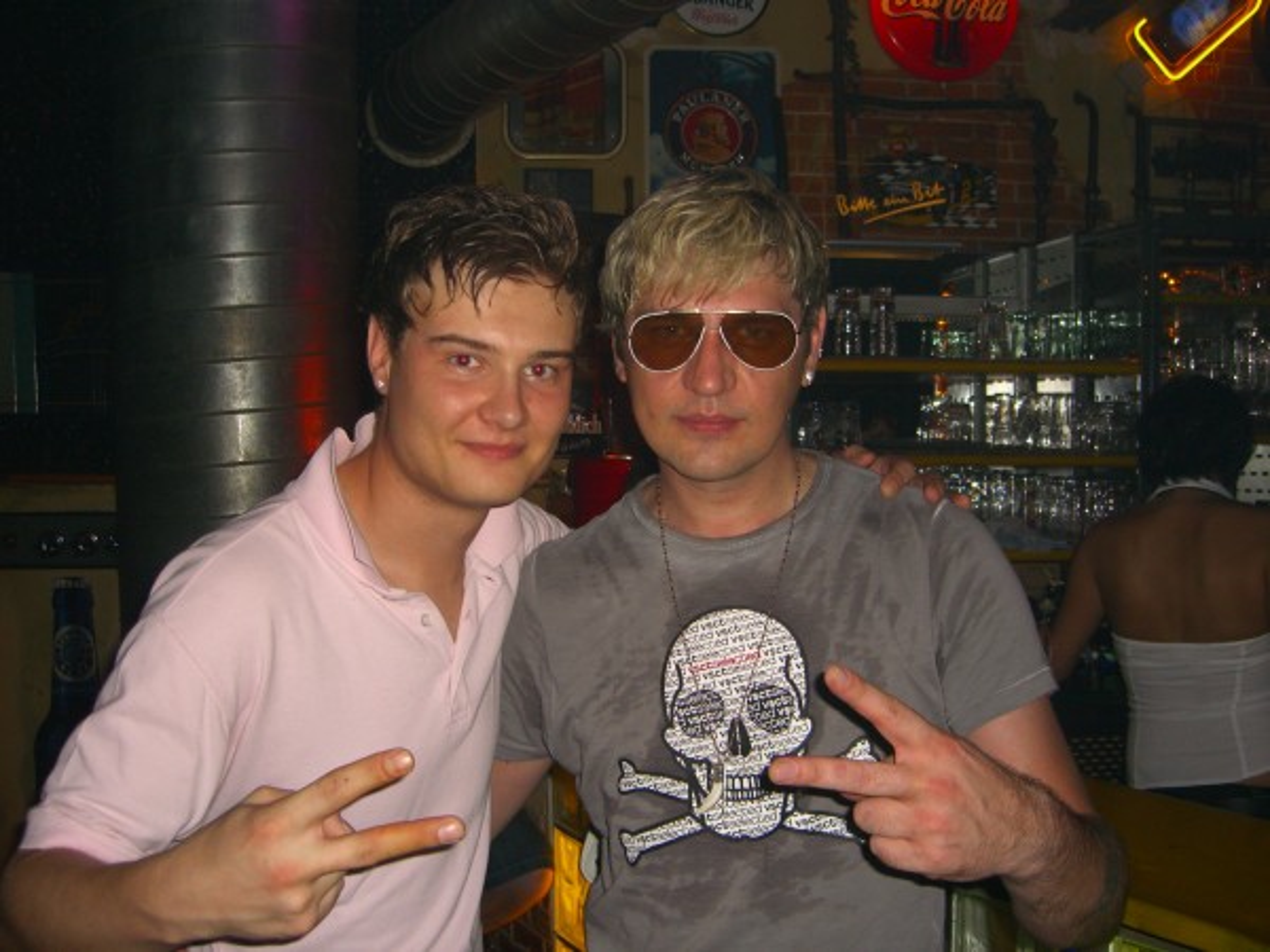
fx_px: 1394
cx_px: 635
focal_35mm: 38
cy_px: 476
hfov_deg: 49.0
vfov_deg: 37.7
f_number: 2.8
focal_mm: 7.9
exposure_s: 1/60
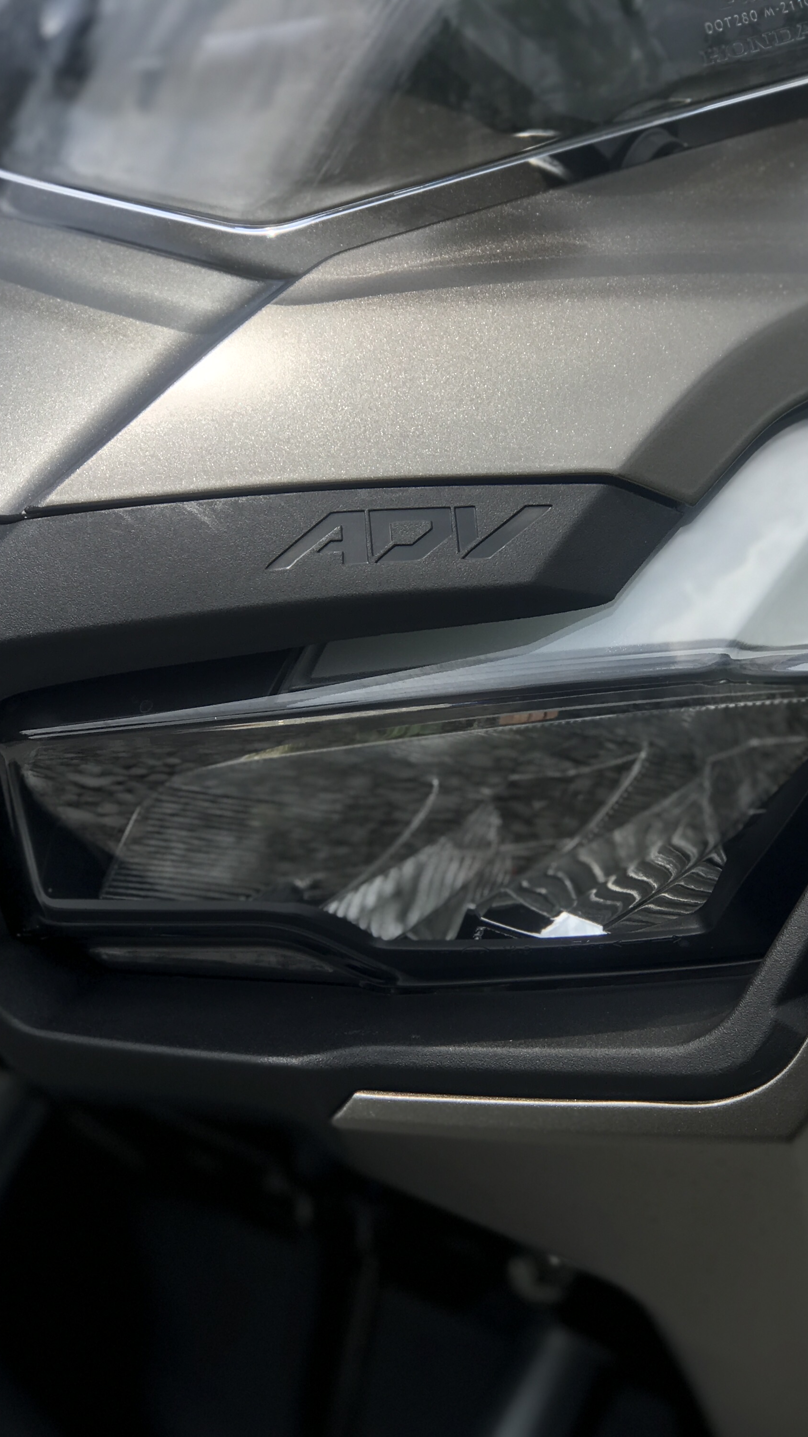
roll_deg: +0.8
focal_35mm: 83
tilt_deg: +5.3
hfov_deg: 14.5
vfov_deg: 25.6
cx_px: 535
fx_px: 3161
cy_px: 719
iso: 20
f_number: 2.8
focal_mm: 6.6
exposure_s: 1/515
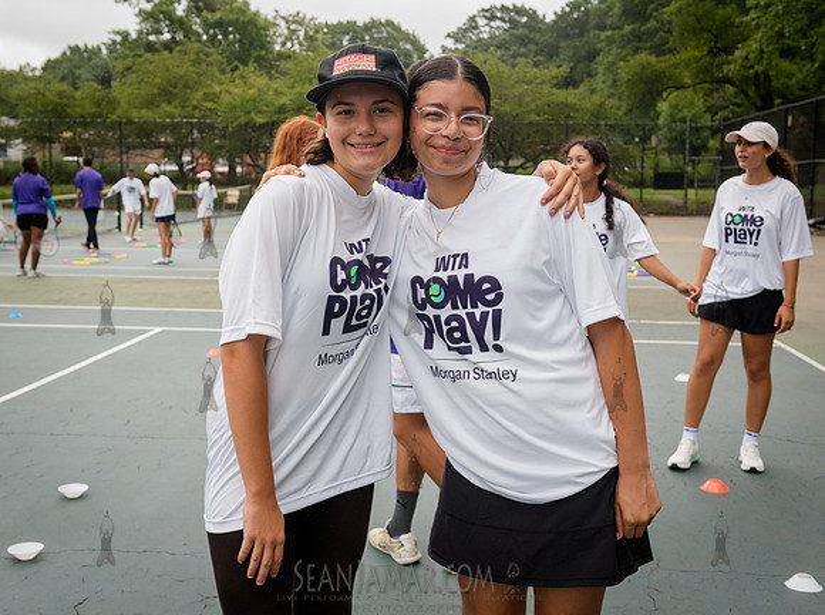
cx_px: 398
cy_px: 300
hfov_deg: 44.7
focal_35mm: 42
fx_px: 1003
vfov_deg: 34.1
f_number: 5
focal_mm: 38
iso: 1000
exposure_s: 1/1000
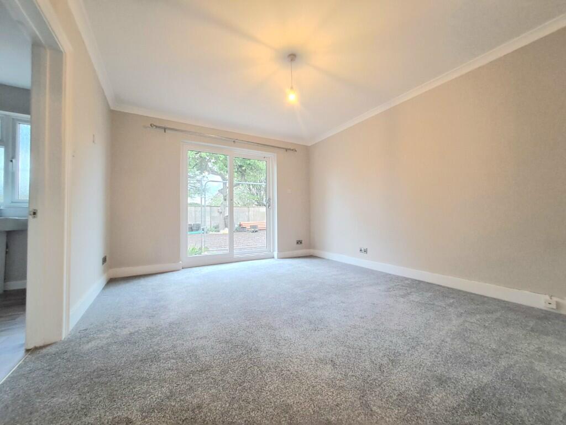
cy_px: 212
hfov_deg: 106.2
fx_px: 213
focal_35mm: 13
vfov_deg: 89.9
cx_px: 283
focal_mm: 1.42
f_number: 2.2
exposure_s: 1/50
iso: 160
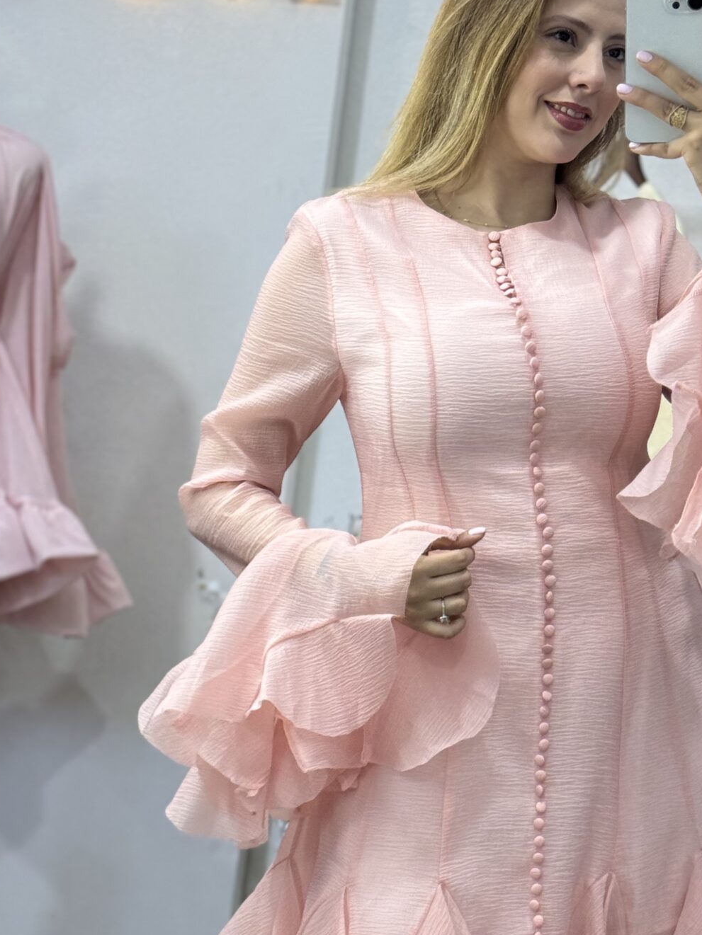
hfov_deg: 15.9
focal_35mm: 93
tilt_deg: -20.0
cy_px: 604
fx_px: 2514
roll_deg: -5.5
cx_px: 454
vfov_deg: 21.0
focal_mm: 6.76
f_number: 1.78
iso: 64
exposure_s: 1/100
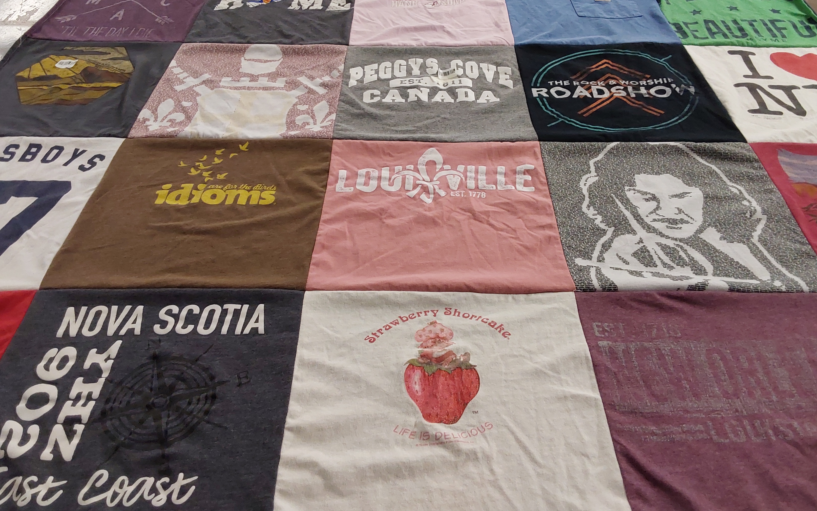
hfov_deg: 62.9
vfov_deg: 41.6
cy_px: 203
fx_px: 668
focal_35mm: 30
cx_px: 410
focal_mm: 2.91
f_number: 1.9
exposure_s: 1/60
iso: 100
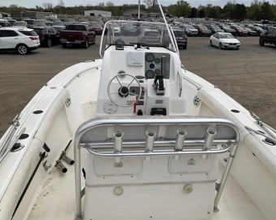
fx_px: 269
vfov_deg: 44.5
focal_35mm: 33
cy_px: 107
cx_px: 150
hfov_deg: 54.2
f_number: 1.8
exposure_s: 1/3125
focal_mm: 3
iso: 25
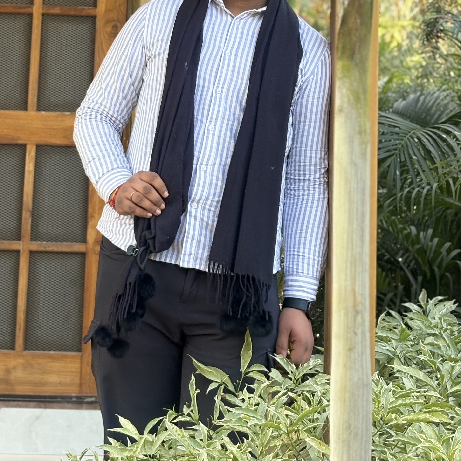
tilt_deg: +9.4
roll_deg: -2.3
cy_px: -11
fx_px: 1462
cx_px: 154
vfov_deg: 17.5
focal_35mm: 97
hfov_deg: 17.9
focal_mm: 5.96
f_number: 1.6
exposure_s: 1/207
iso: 50
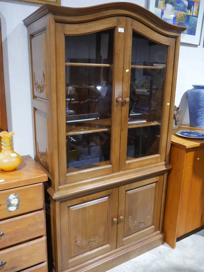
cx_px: 102
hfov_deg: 46.8
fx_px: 236
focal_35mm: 30
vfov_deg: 60.0
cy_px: 136
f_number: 3.6
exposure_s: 1/60
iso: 1000
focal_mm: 15
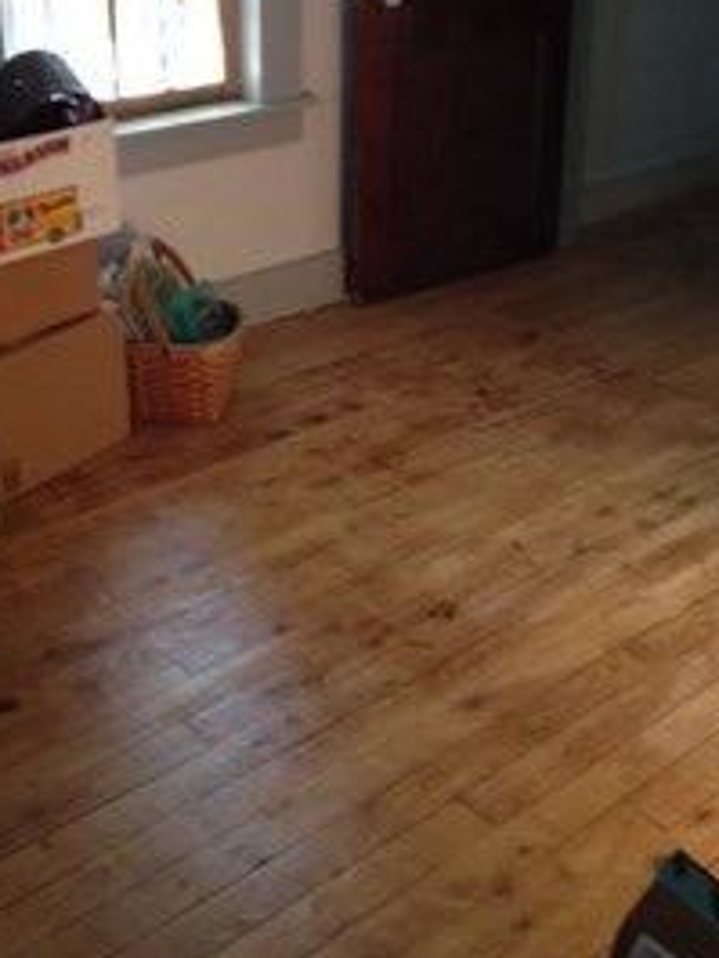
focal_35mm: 56
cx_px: 419
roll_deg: -1.8
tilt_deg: -22.0
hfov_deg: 26.1
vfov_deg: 34.0
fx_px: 1550
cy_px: 307
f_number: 2.4
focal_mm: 4.12
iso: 80
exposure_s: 1/20
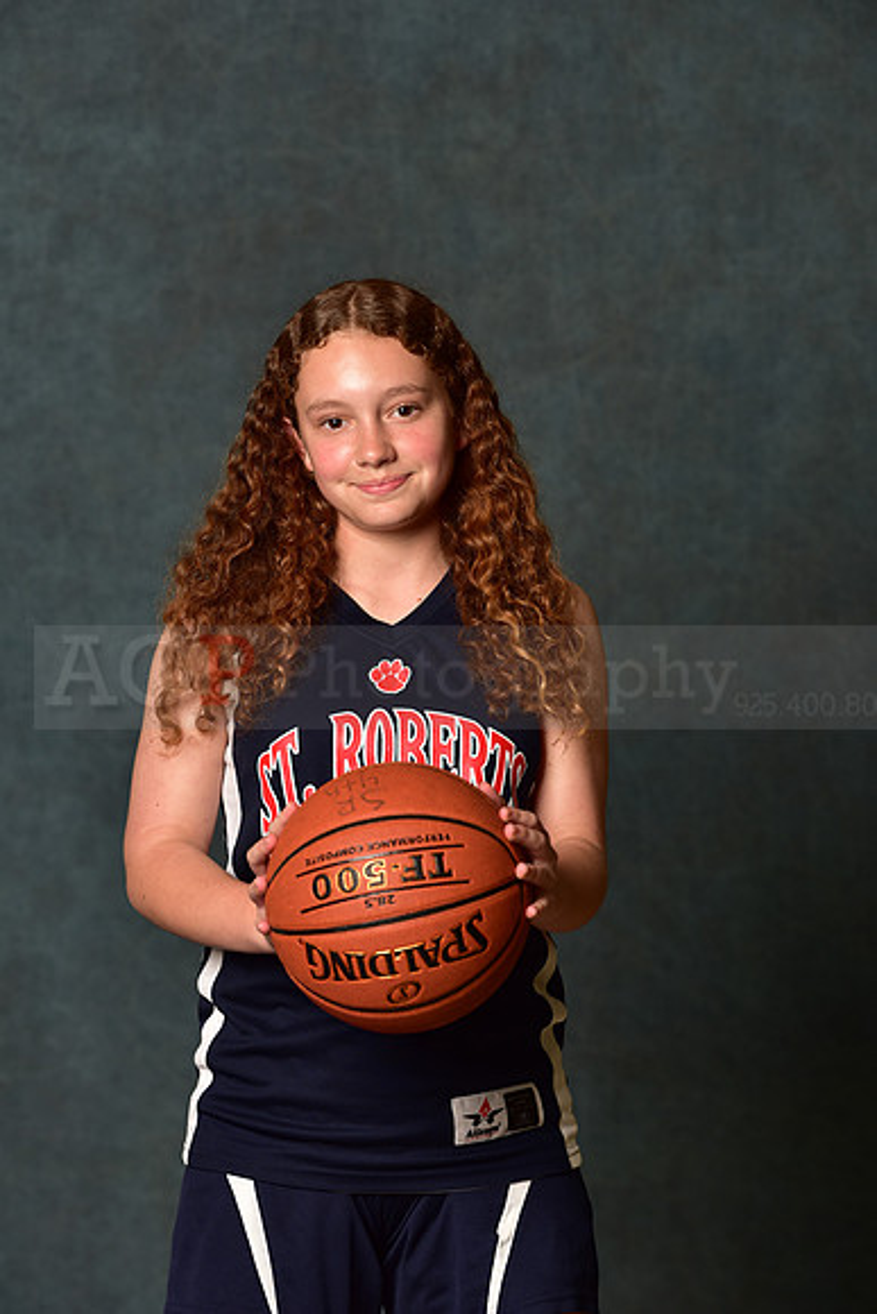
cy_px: 657
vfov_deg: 15.2
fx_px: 4930
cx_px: 438
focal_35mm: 135
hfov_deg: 10.2
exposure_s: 1/200
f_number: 4.5
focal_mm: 135
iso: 200
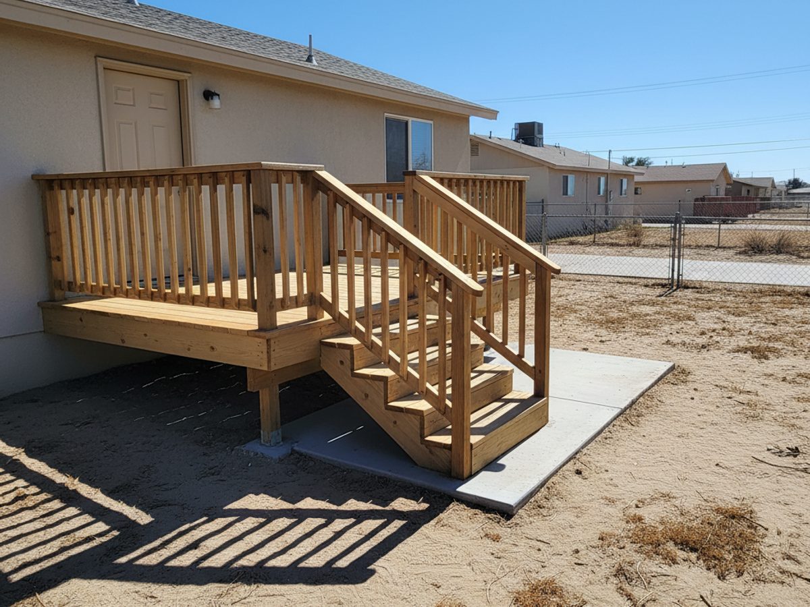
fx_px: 562
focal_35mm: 24
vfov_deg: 56.8
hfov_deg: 71.6
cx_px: 405
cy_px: 304
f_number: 1.68
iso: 1319
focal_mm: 6.8
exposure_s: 1/1526
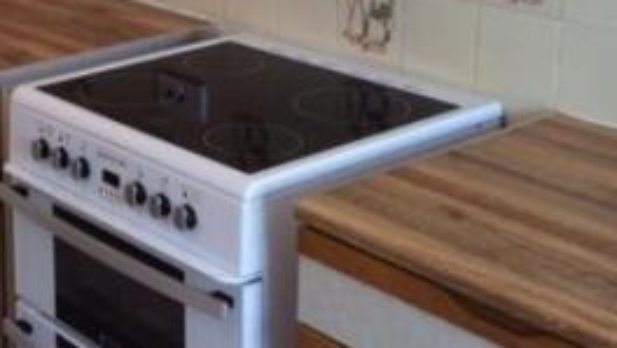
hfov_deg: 25.8
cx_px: -27
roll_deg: +4.1
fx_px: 1261
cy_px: -41
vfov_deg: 15.3
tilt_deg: -11.9
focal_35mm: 77
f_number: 2.4
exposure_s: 1/25
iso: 40
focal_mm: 3.3
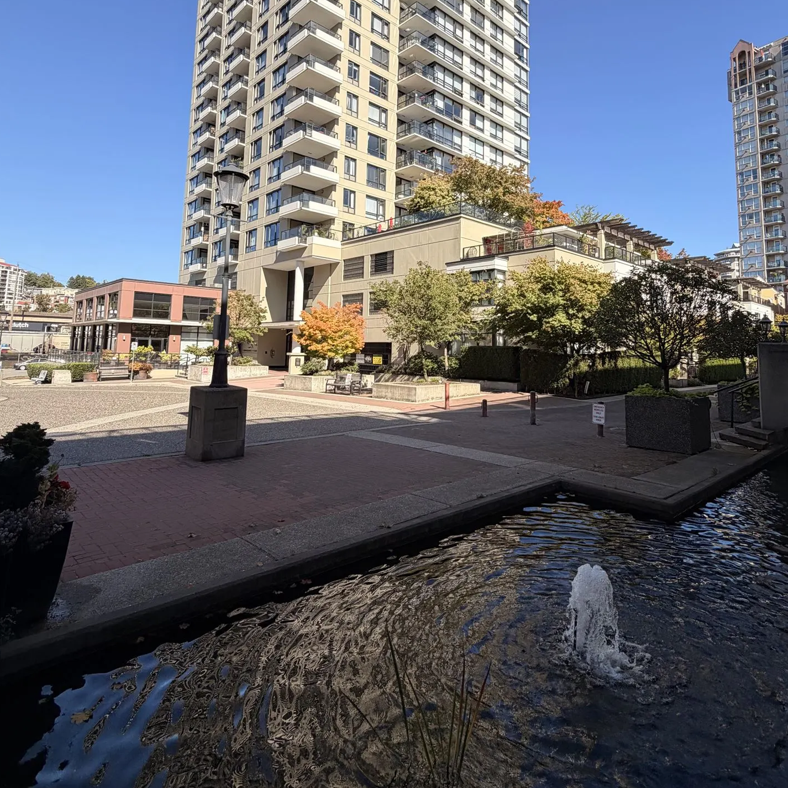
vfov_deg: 73.6
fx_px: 515
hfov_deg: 74.8
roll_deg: -1.1
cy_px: 297
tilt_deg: +6.7
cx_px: 408
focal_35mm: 20
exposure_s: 1/770
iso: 32
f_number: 2.2
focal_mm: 2.22
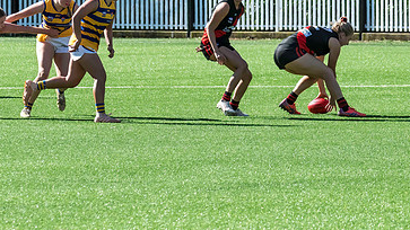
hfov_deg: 4.9
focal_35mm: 438
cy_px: 20
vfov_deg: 2.8
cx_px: 300
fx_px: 4761
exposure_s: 1/1600
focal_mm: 170
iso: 800
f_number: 8
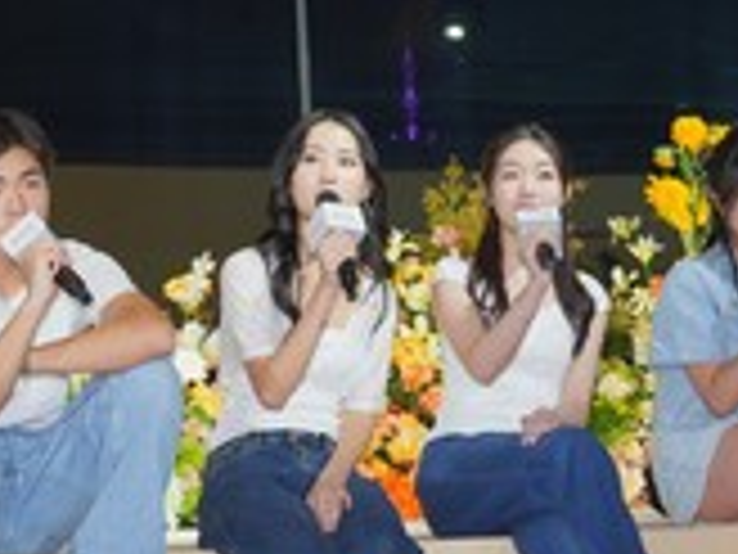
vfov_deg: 13.4
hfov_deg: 17.7
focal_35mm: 110
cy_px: 137
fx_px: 2345
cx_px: 126
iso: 500
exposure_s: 1/100
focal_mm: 28
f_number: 5
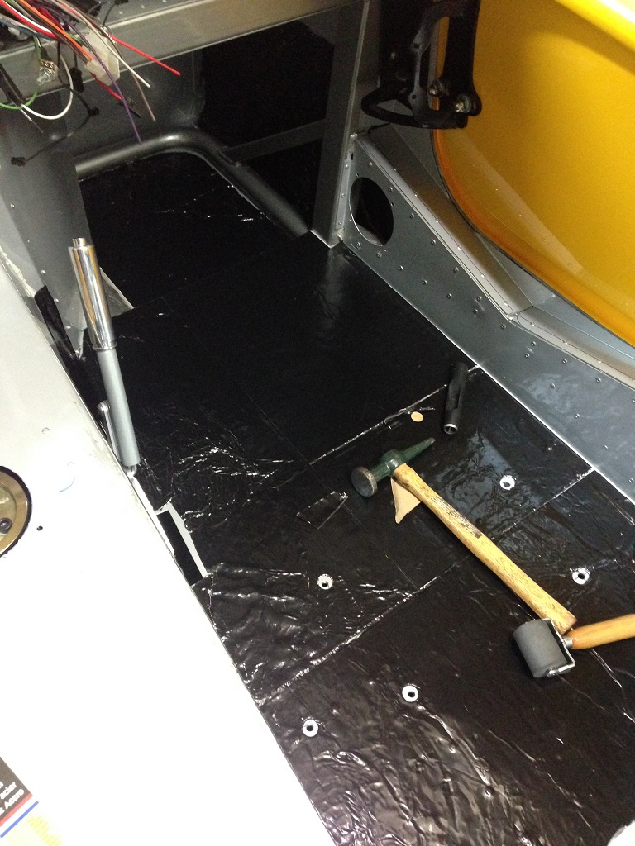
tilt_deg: -51.0
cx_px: 318
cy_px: 423
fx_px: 807
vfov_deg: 55.4
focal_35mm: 33
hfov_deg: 42.9
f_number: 2.4
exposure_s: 1/15
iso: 640
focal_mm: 4.12
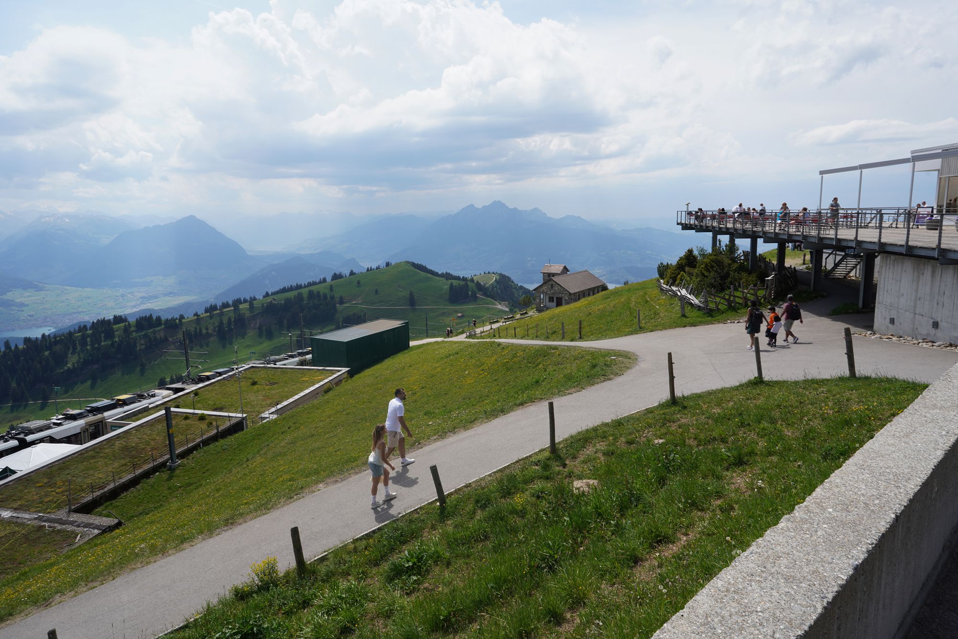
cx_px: 479
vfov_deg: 53.1
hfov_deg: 73.7
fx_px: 639
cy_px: 320
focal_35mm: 24
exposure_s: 1/100
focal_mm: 24
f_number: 14
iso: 100
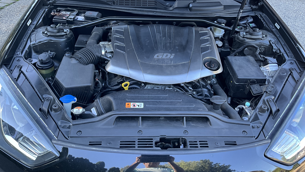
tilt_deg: -33.8
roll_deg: -2.0
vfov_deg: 36.6
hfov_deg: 61.0
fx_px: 259
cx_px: 151
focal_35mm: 32
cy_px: 70
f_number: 1.8
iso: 64
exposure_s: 1/89
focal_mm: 3
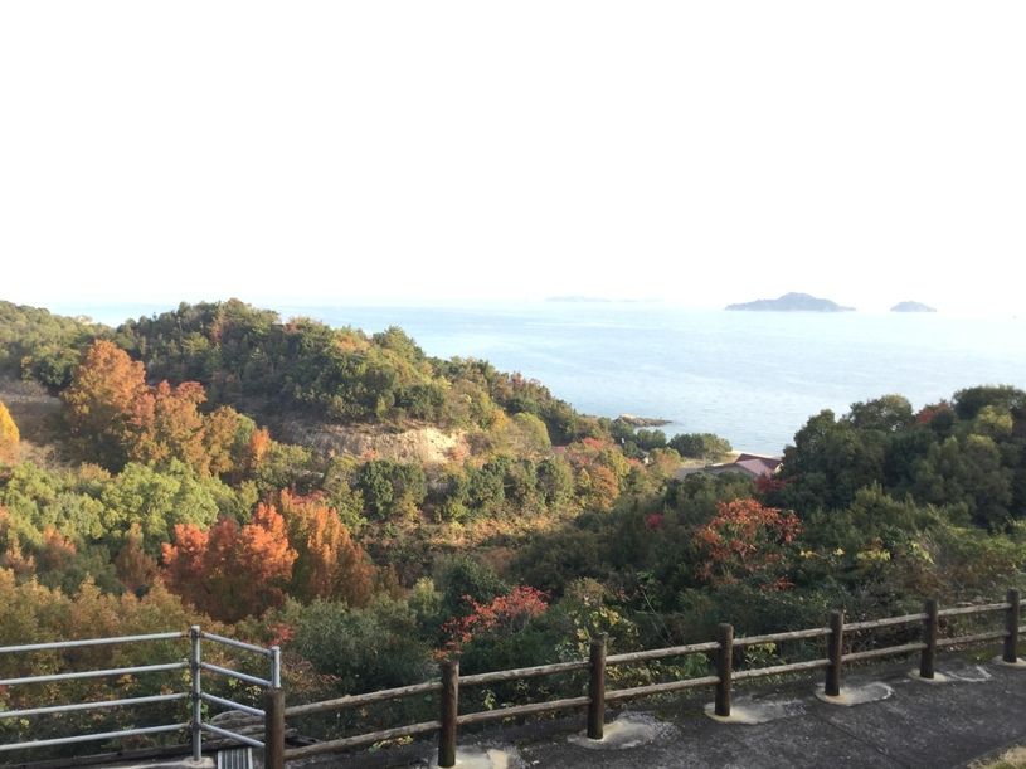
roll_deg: -2.7
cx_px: 513
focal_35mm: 31
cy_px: 384
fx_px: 919
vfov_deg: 45.4
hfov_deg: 58.4
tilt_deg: -5.7
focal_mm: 3.3
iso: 25
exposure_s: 1/120
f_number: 2.4
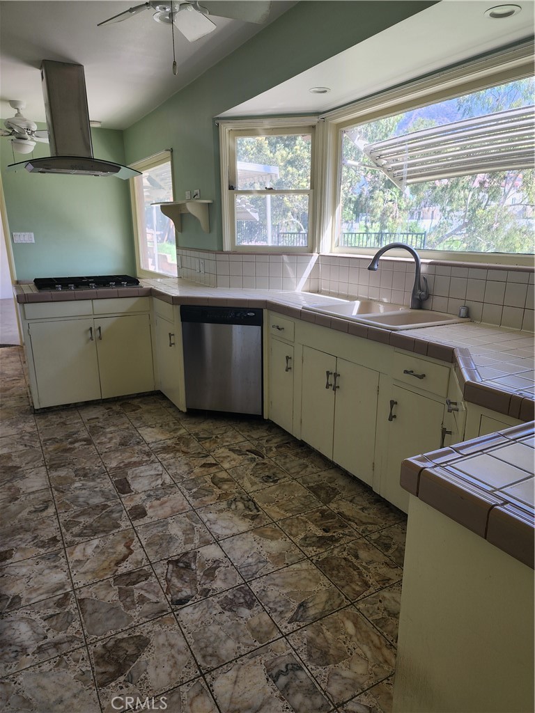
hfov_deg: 58.9
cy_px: 356
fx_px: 474
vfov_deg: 73.9
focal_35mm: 23
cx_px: 268
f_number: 1.8
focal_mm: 6.4
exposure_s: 1/180
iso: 50
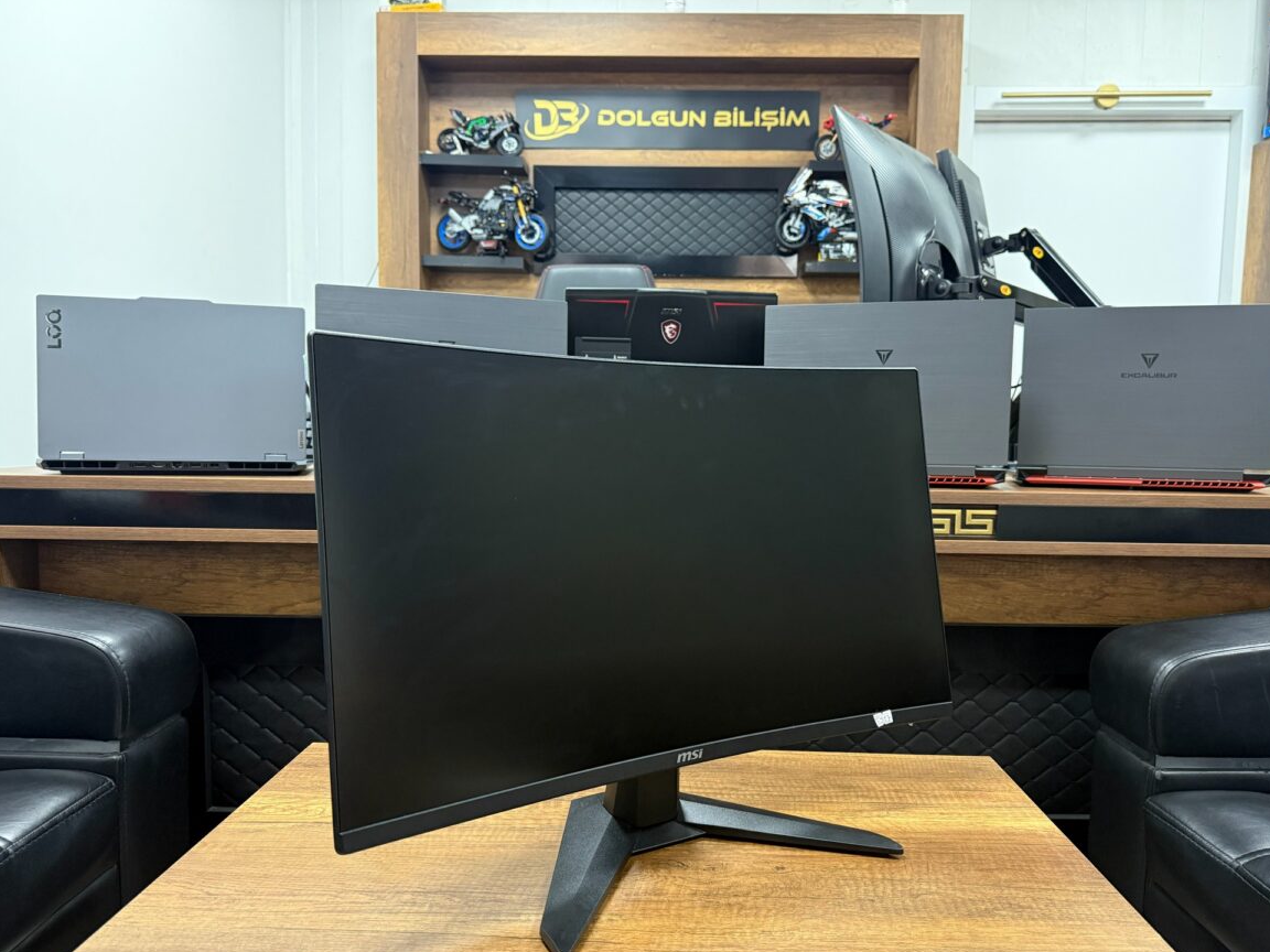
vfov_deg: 54.9
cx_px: 659
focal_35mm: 25
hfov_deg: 69.4
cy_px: 493
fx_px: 917
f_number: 1.78
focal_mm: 6.76
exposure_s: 1/50
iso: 500
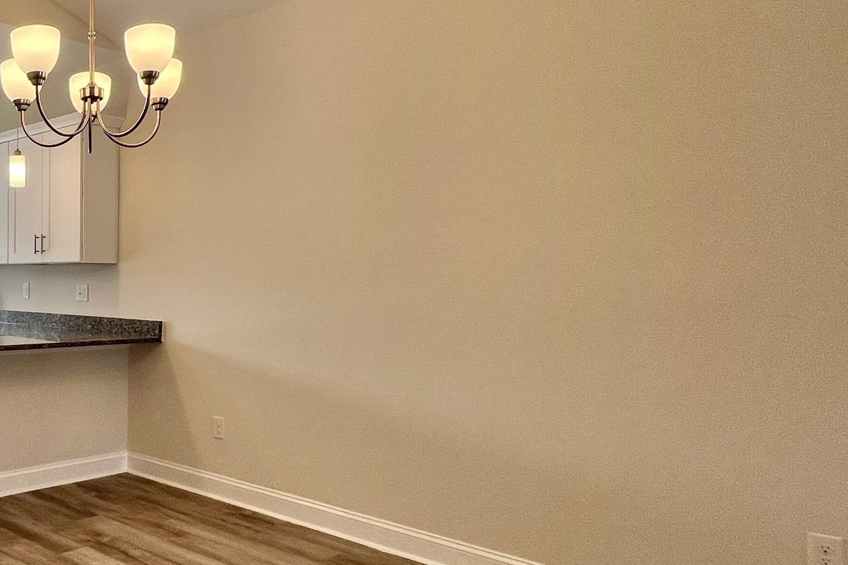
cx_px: 41
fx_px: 707
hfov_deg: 52.1
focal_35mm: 30
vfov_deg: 43.6
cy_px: 273
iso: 50
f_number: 1.8
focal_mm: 1.57
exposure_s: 1/120
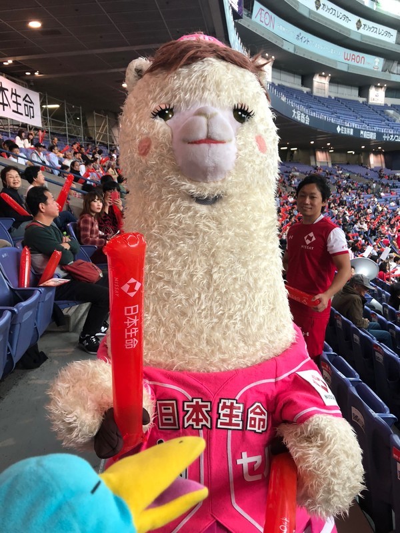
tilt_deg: -9.8
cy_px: 266
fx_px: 431
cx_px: 200
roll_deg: +0.1
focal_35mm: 28
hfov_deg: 49.7
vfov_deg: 63.4
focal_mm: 3.99
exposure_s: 1/20
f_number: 1.8
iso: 40
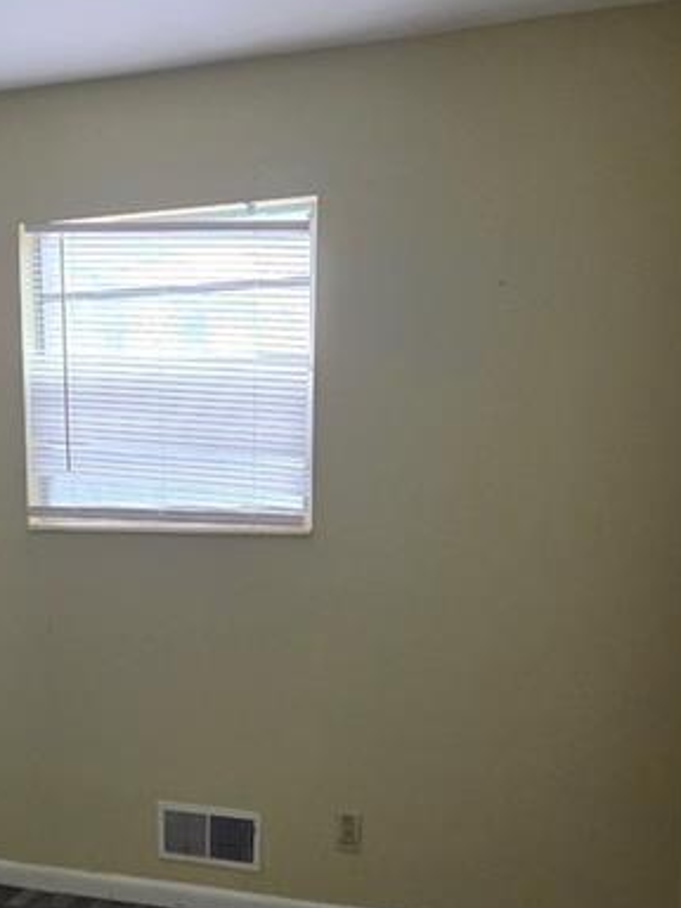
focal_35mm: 46
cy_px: 653
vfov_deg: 40.4
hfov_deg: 30.8
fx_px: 1207
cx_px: 140
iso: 500
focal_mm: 5.4
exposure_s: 1/120
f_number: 1.8
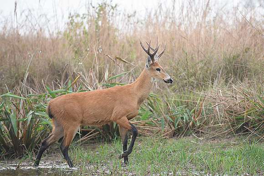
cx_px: 154
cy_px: 73
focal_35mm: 234
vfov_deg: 5.9
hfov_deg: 8.8
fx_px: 1715
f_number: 4
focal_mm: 200
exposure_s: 1/2000
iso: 640
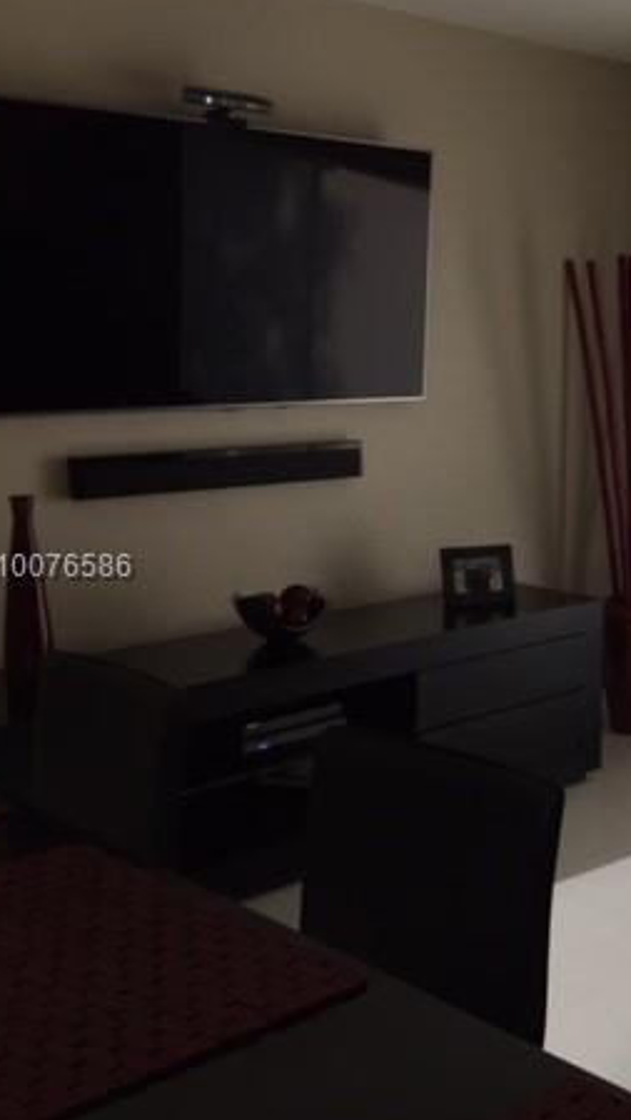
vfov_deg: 45.5
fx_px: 1337
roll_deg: -1.0
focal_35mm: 45
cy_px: 569
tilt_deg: -11.6
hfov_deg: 24.1
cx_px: 766
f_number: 2.2
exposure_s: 1/120
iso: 40
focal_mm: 4.15
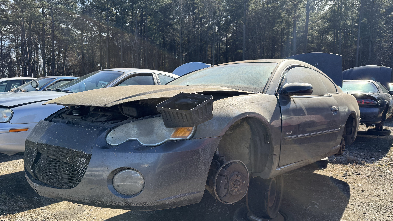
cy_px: 129
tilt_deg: -6.7
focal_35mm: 27
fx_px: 281
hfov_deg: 69.9
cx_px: 201
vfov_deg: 42.8
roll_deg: +0.2
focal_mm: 6.76
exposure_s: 1/2445
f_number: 1.78
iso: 100
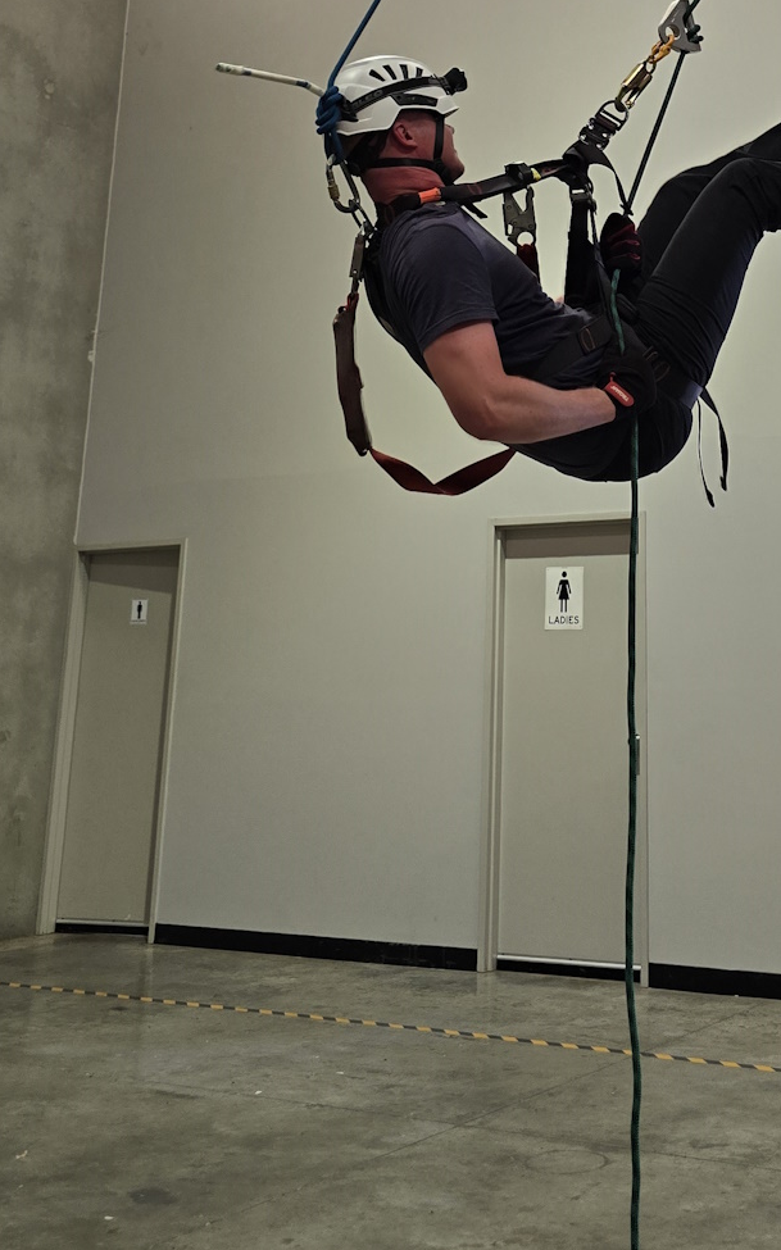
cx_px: 628
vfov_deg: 36.5
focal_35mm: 50
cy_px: 23
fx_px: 1704
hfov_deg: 25.4
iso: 80
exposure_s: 1/100
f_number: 1.7
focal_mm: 6.3
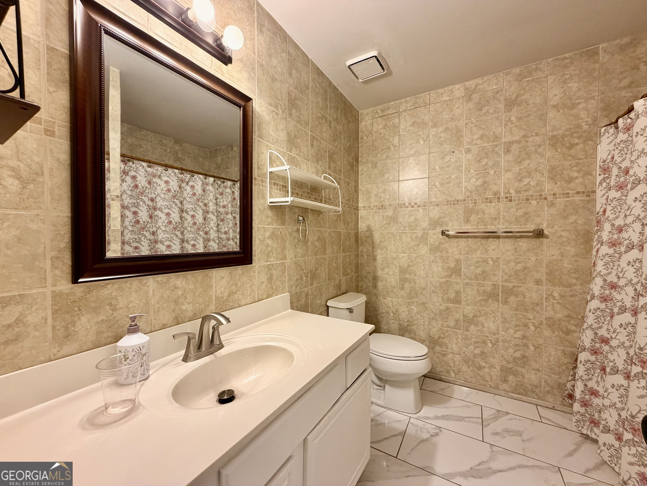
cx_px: 324
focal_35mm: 14
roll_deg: +0.3
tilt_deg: -1.9
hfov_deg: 102.1
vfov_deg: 85.7
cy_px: 243
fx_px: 262
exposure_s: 1/120
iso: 320
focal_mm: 2.22
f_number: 2.2
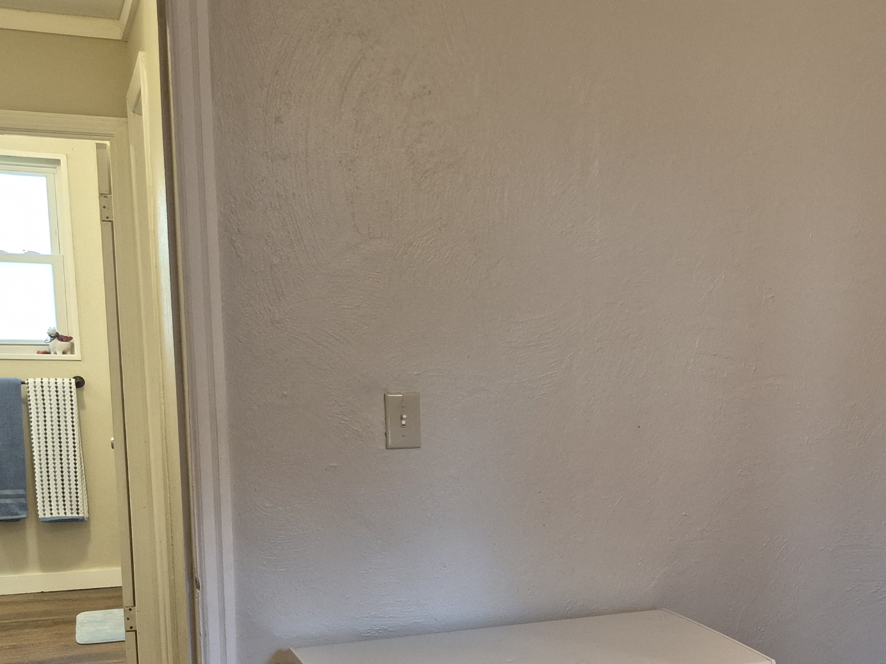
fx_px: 1177
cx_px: 769
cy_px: 554
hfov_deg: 38.8
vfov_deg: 30.6
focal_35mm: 46
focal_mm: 5.4
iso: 800
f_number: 1.8
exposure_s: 1/120
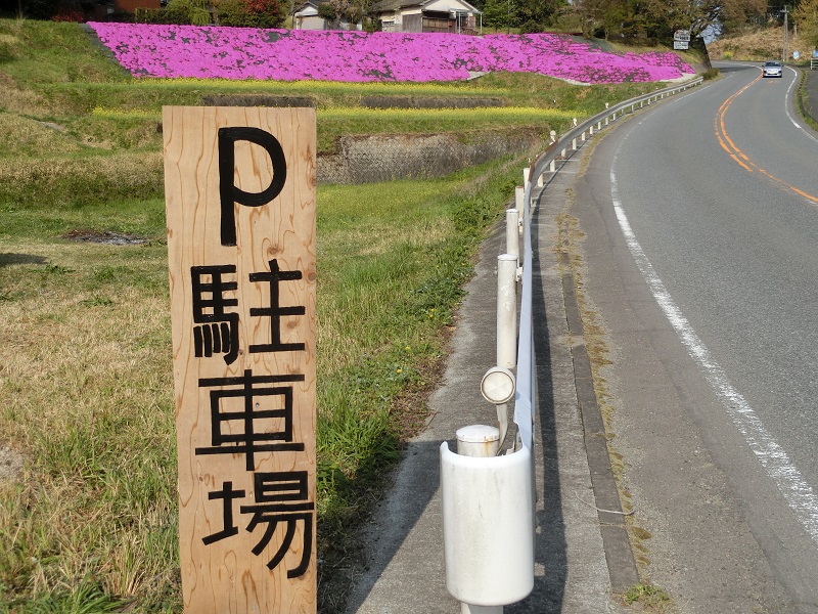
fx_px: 1229
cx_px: 409
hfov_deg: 36.8
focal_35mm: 52
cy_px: 307
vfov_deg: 28.0
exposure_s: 1/640
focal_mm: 9.3
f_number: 4.7
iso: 80
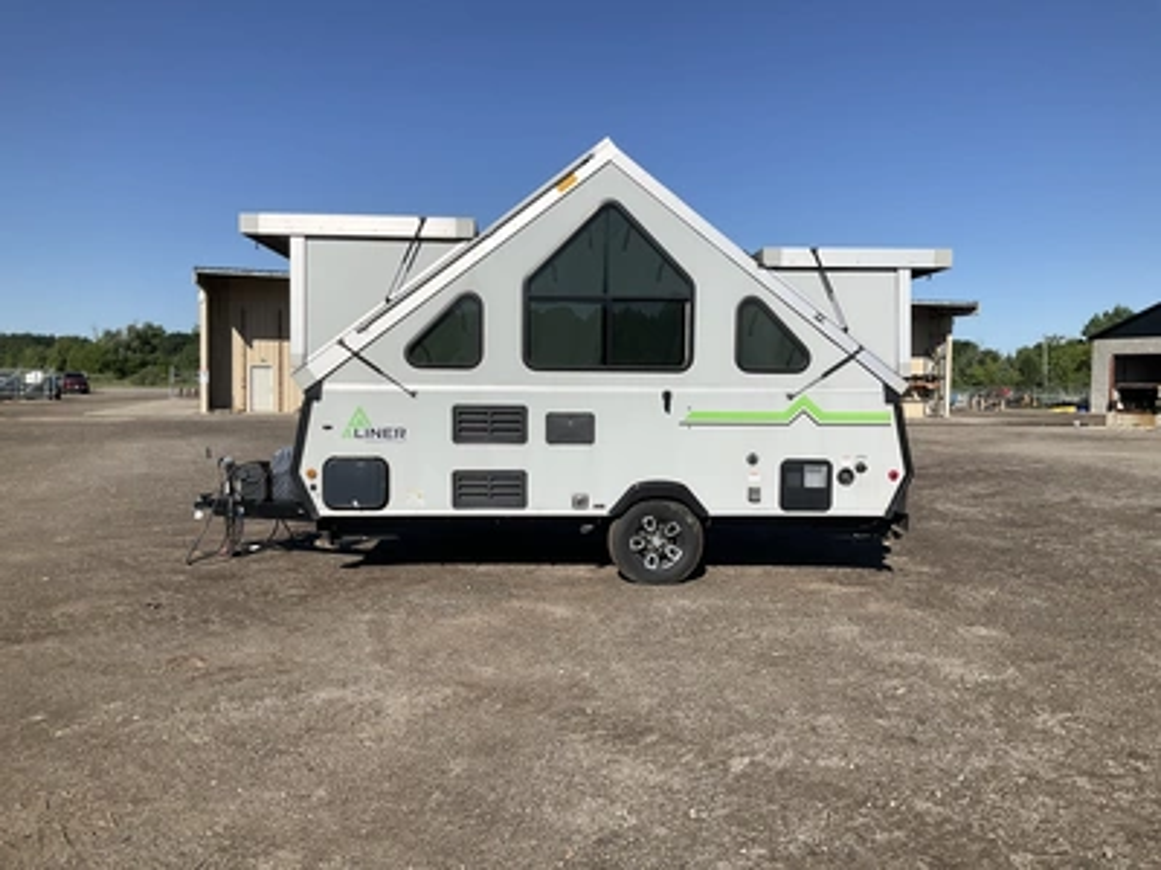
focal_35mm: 29
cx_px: 580
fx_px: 973
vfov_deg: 48.2
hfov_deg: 61.7
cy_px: 435
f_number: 1.8
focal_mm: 3
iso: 25
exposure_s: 1/2959
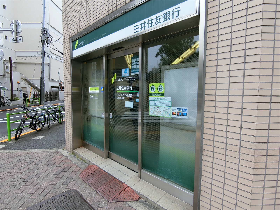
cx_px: 140
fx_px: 154
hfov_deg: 84.7
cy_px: 105
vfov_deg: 68.7
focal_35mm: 19
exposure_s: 1/500
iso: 80
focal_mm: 4.06
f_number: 2.7
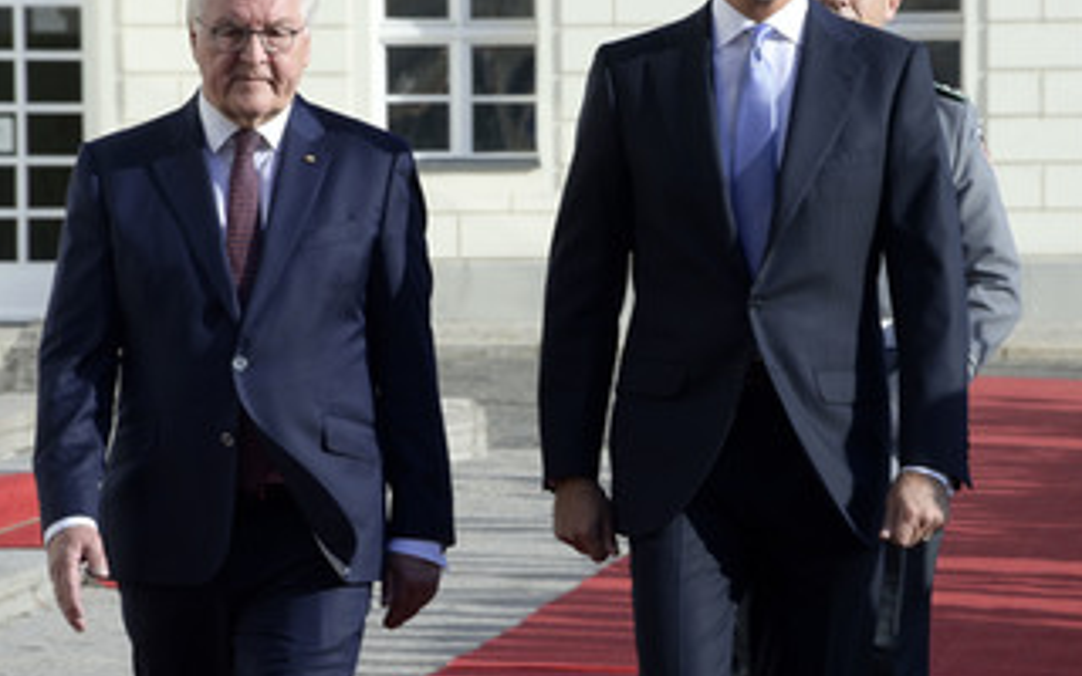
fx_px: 12709
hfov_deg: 4.9
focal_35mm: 431
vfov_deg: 3.0
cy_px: 277
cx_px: 614
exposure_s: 1/250
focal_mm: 300
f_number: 18
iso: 640
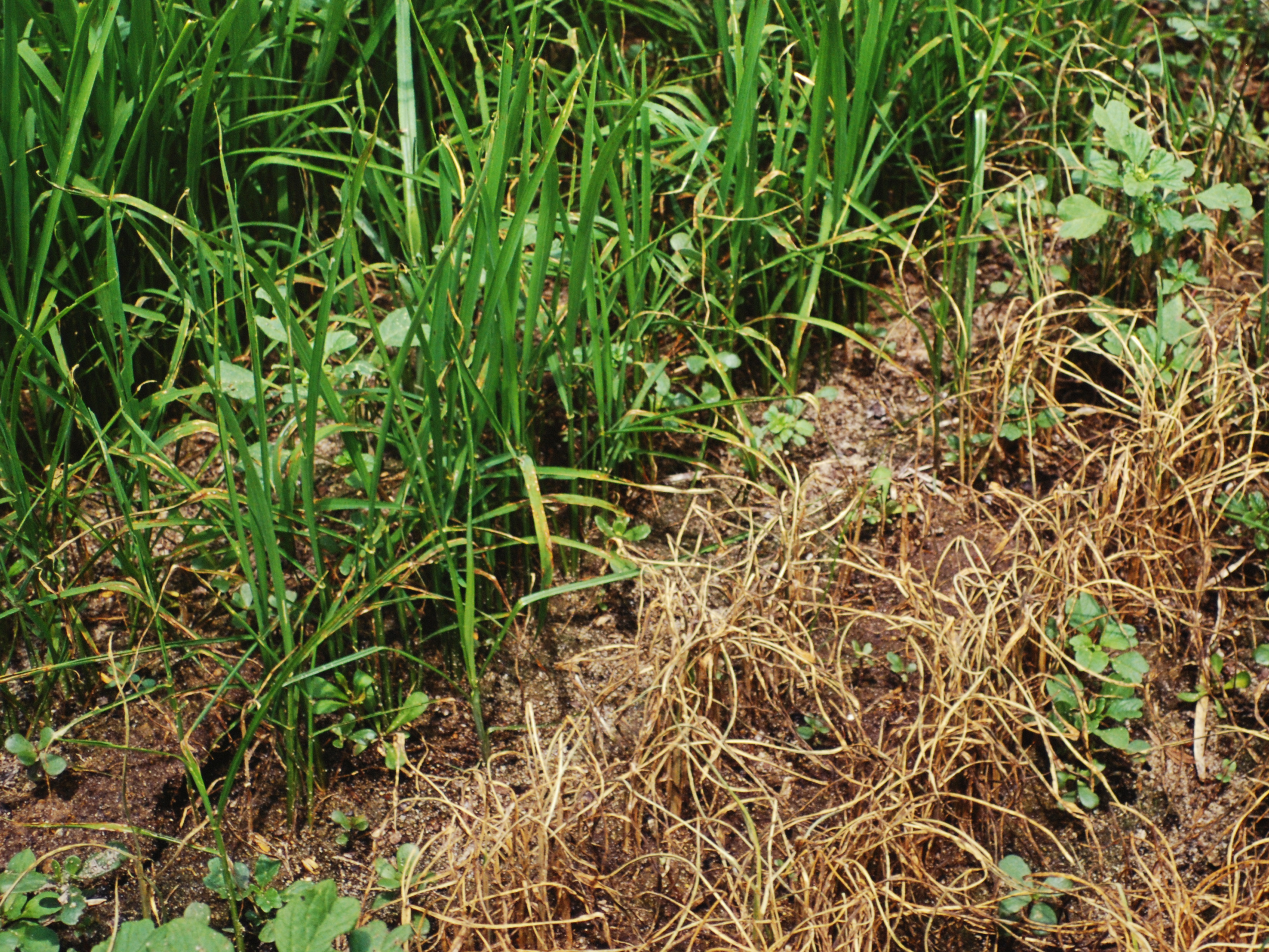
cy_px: 473
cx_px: 707
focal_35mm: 98
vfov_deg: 15.1
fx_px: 3592
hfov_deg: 20.0
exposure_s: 1/60
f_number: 4.5
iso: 400
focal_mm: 60
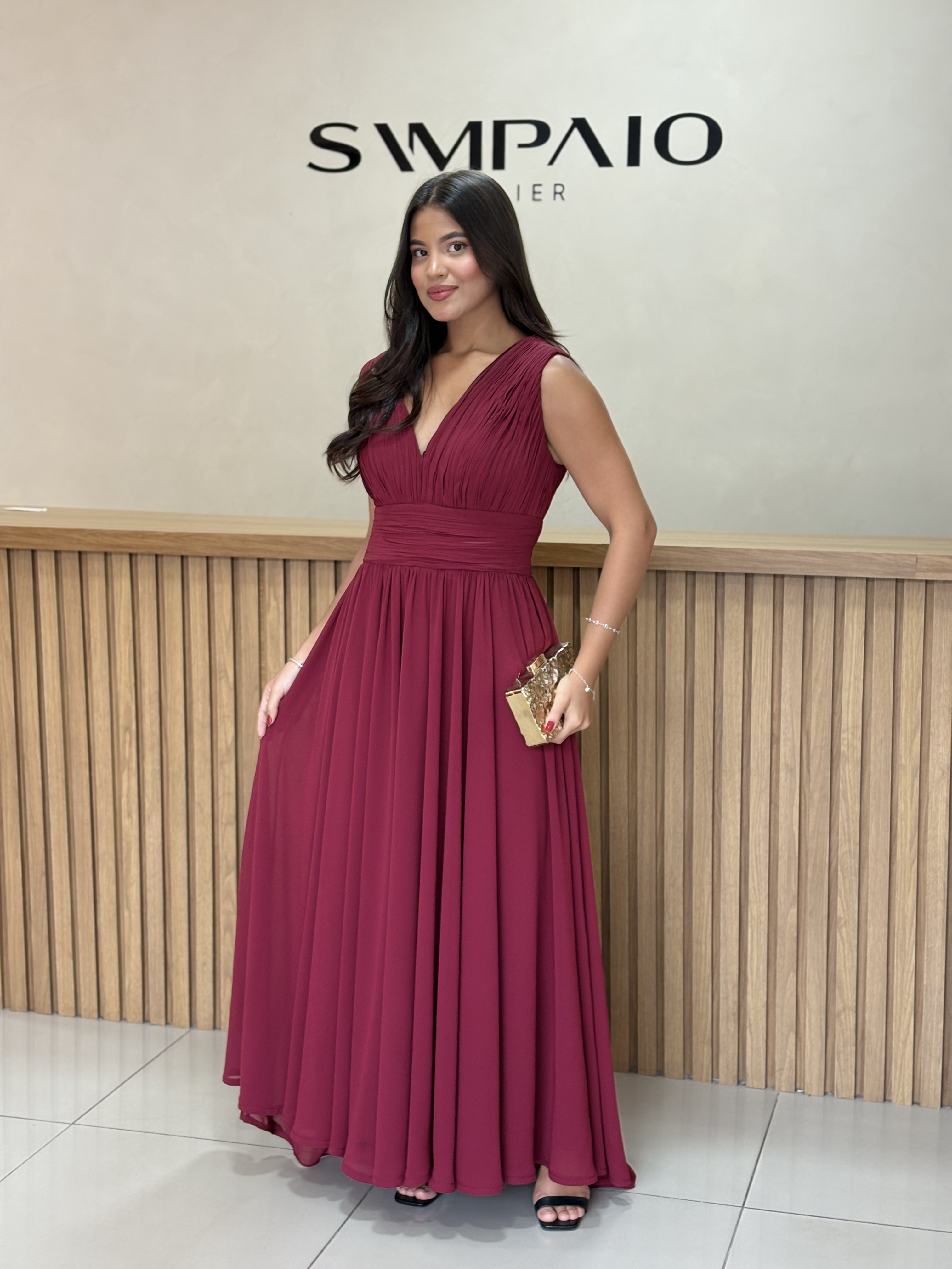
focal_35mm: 52
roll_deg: -0.4
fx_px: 1907
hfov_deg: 28.0
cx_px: 476
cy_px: 634
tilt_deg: -7.2
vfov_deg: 36.8
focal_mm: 5.96
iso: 80
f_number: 1.6
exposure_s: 1/60
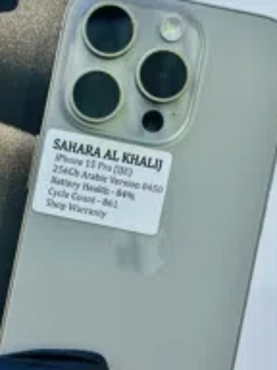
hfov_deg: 14.7
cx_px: 71
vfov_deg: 19.6
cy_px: 233
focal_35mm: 100
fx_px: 1067
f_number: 1.78
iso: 160
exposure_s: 1/100
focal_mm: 6.86
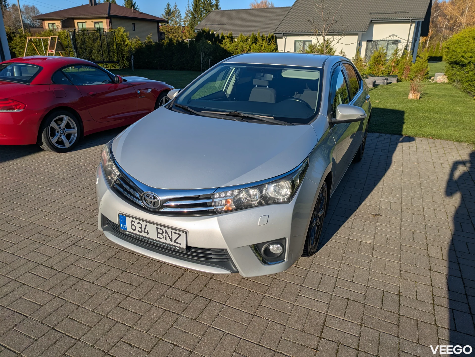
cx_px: 238
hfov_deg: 69.4
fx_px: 343
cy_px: 178
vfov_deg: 54.9
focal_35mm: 25
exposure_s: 1/3226
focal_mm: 5.43
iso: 42
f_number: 1.89
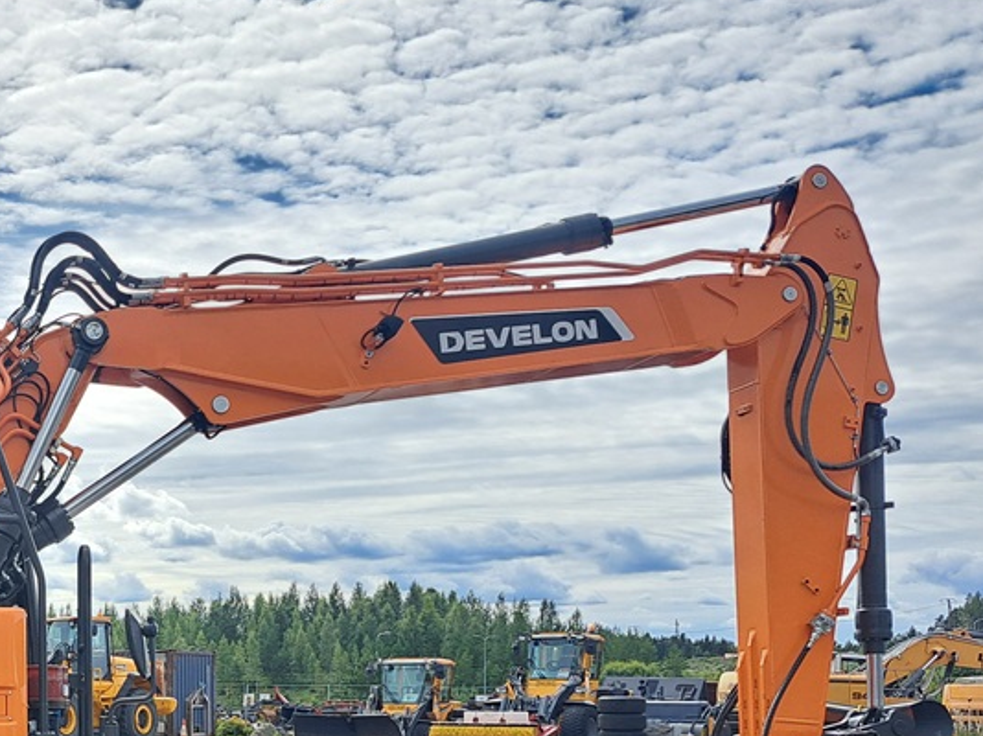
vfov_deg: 26.9
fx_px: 1476
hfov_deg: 33.8
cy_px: 689
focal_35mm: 52
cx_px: 9
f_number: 1.8
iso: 50
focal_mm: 5.23
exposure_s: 1/1536
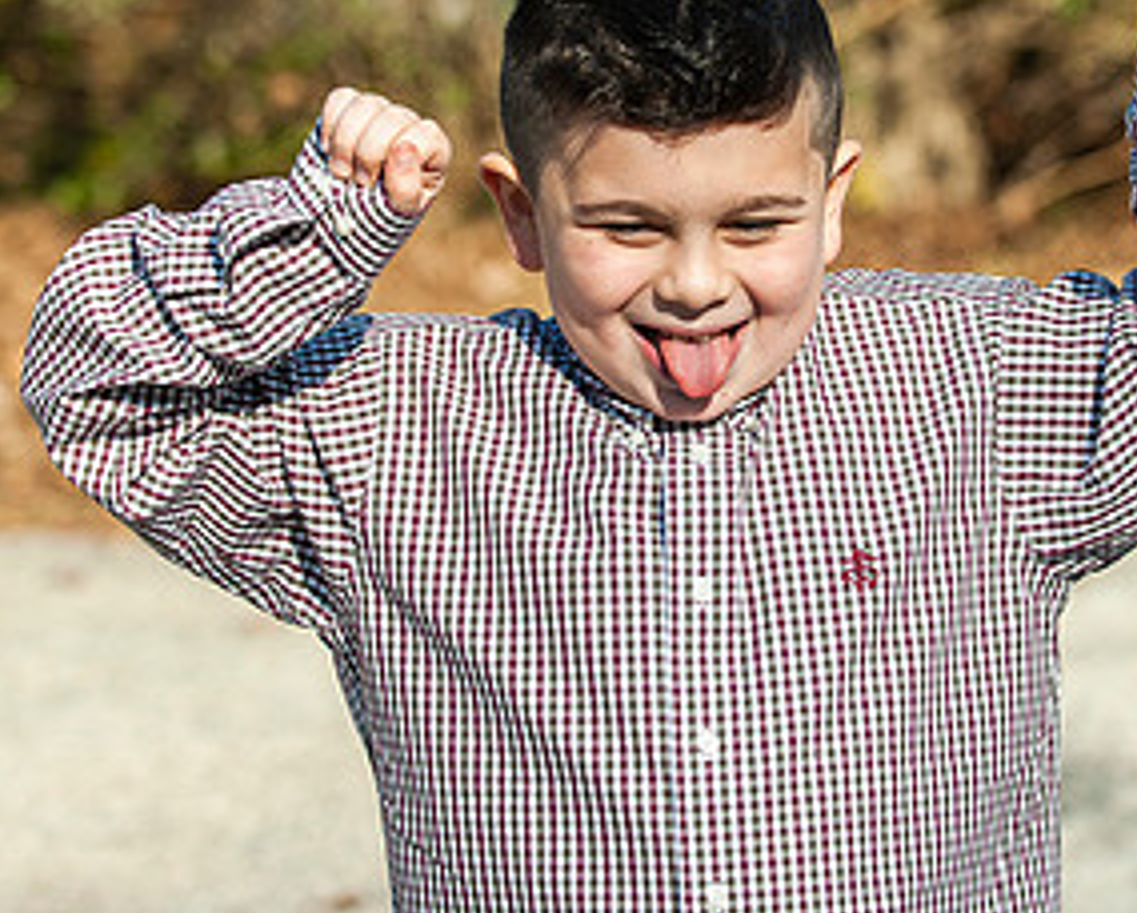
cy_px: 184
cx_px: 669
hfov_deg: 12.6
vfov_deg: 10.1
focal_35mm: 153
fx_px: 5156
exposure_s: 1/3200
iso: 320
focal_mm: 80
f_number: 3.5
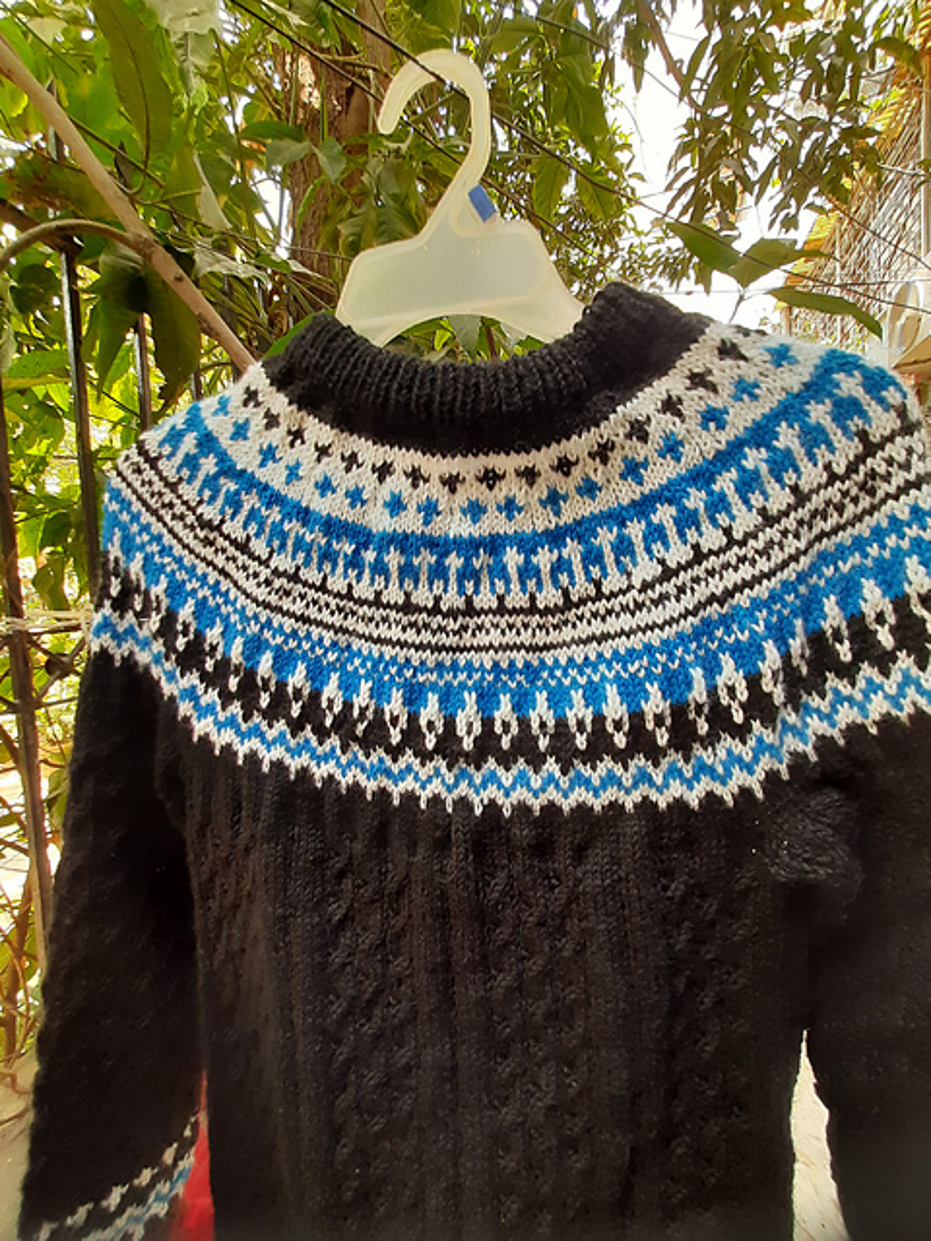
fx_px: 466
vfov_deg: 106.2
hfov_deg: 89.9
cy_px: 620
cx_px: 466
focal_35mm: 13
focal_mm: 1.42
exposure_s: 1/50
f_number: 2.2
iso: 50
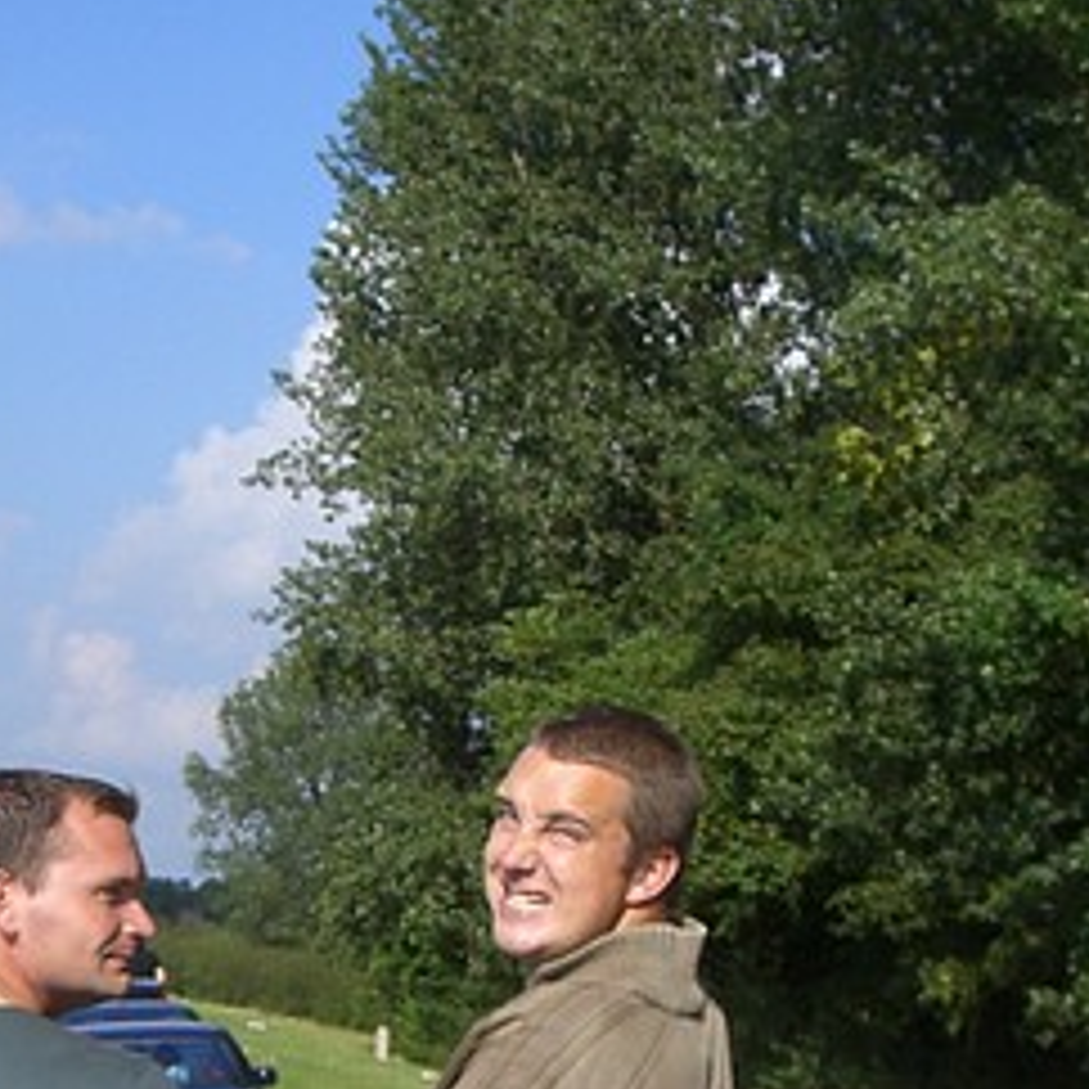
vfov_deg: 19.3
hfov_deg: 19.4
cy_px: 891
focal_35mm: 89
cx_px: 302
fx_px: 3168
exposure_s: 1/640
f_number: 4.3
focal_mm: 6.2
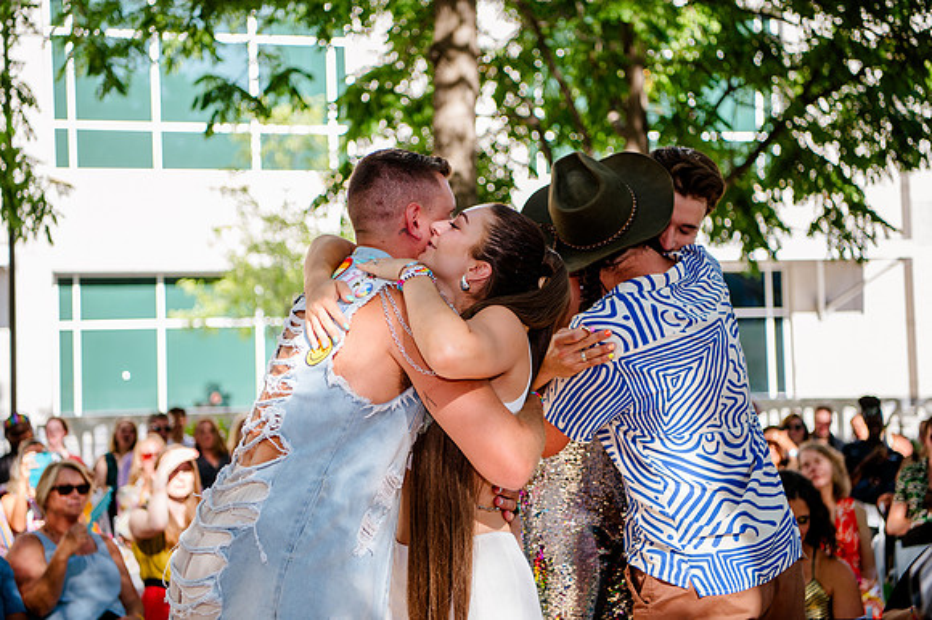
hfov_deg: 36.3
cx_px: 466
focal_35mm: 55
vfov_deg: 24.6
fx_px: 1423
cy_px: 310
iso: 200
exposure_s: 1/320
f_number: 3.2
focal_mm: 55
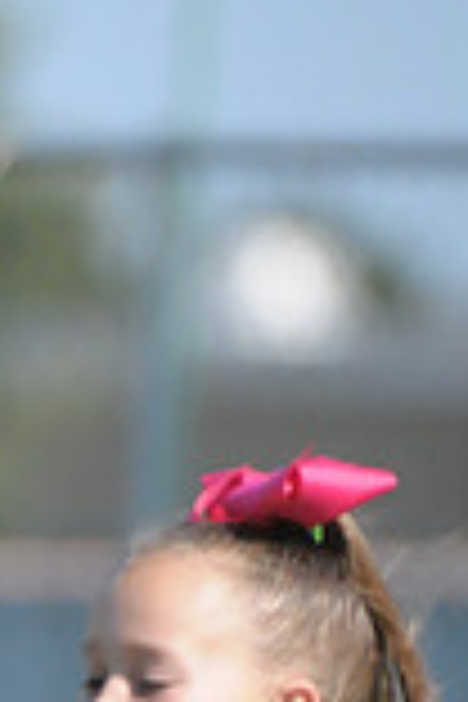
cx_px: -137
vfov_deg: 1.4
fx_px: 29267
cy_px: 1215
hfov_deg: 0.9
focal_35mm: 1501
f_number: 4
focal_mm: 270
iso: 1600
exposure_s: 1/8000
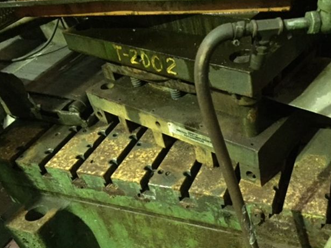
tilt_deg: -36.2
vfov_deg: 37.7
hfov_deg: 48.7
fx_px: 363
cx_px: 198
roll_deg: +9.9
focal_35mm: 38
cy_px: 129
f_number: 2.2
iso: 1600
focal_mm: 4.15
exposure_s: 1/15
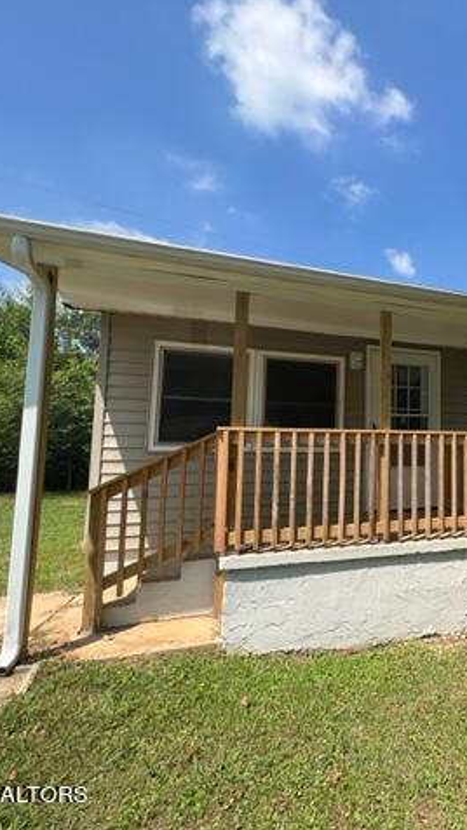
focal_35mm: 19
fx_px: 419
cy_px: 414
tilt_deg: +3.9
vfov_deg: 89.6
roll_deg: +2.3
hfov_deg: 48.4
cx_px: 464
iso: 32
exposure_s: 1/1096
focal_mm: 1.57
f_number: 1.8
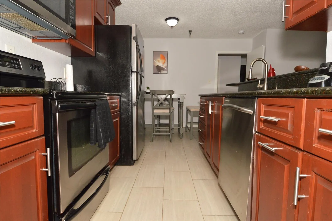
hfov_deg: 90.1
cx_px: 166
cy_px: 110
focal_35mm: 18
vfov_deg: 67.3
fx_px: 166
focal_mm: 12
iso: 800
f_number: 9
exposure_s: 1/60
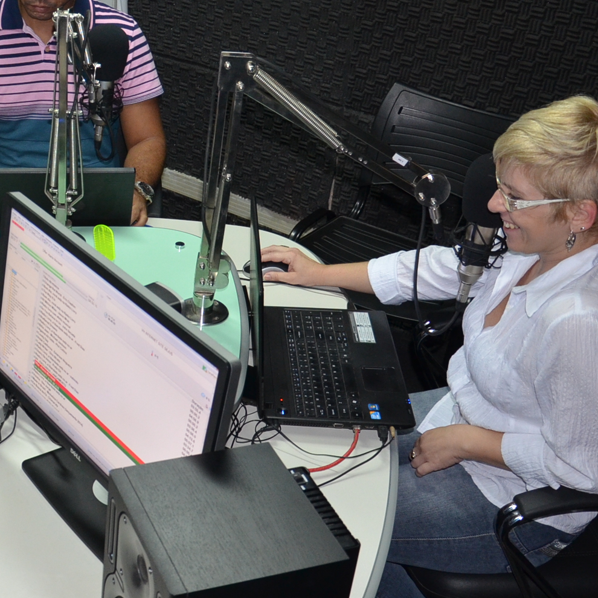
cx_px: -24
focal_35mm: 57
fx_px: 1114
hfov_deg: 27.9
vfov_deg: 30.0
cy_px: 243
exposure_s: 1/60
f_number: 3.5
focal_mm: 18
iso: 800
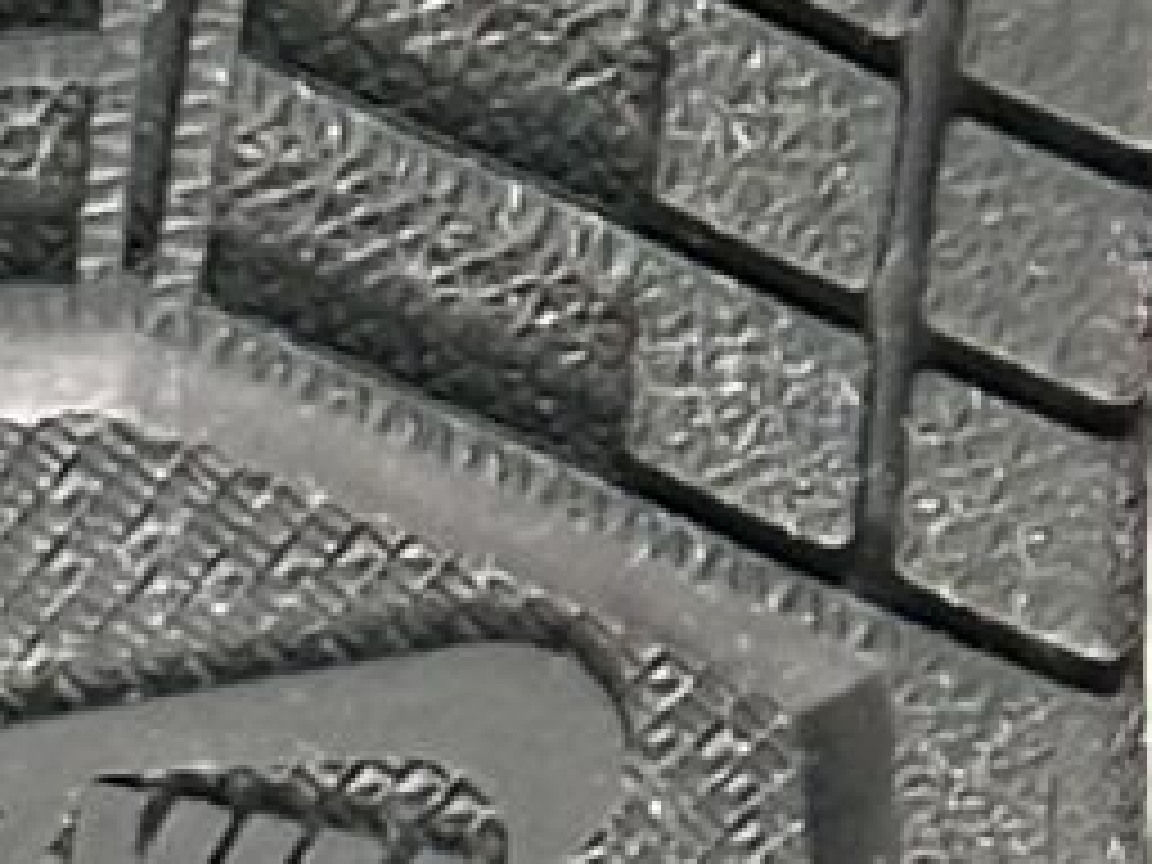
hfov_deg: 4.1
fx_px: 15974
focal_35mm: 480
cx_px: 1791
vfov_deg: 3.1
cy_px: 842
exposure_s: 1/25
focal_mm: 6.86
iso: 500
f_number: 1.78
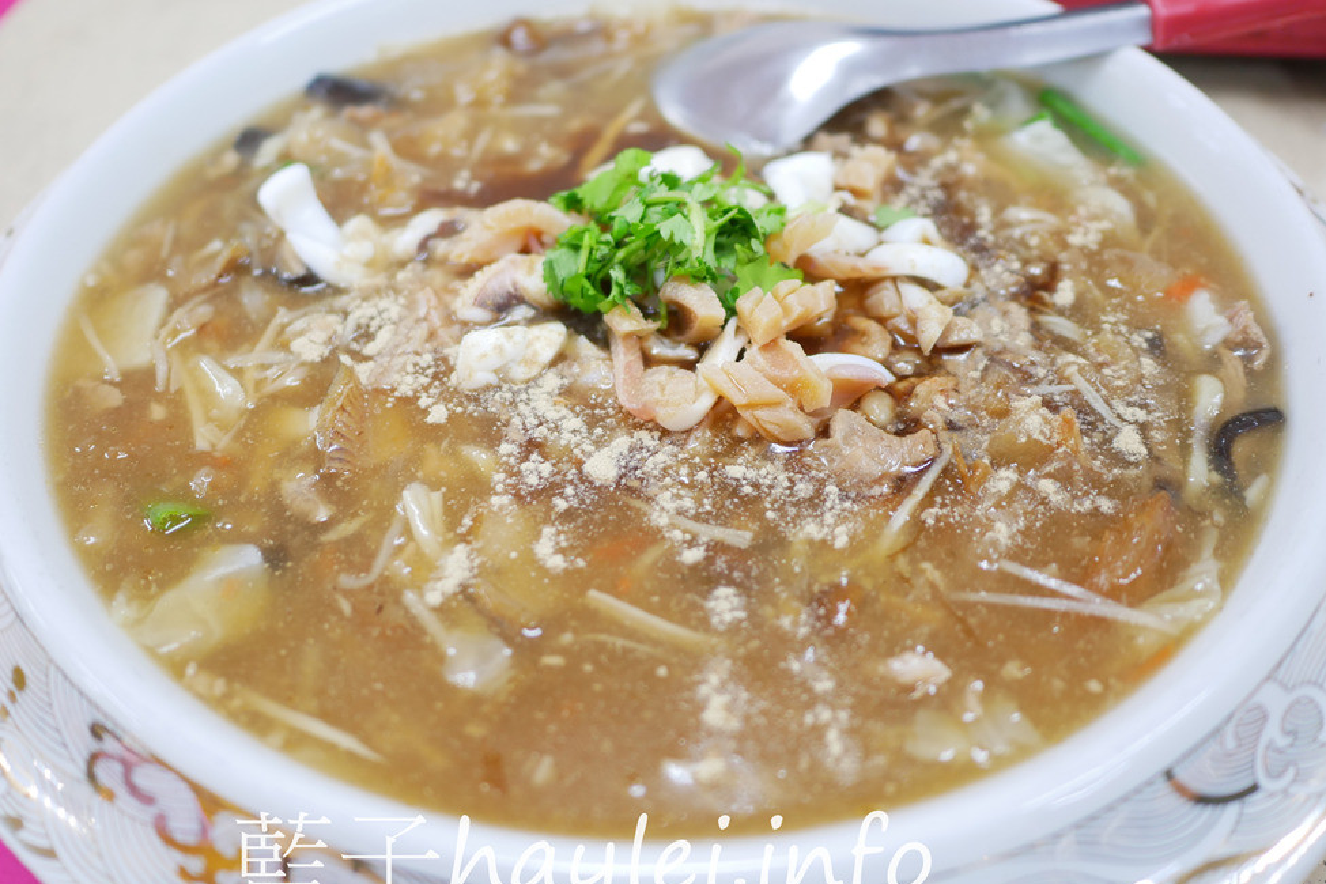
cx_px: 658
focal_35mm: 32
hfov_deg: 58.7
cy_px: 434
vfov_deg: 41.1
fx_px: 1179
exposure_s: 1/60
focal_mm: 15
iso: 320
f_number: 1.7
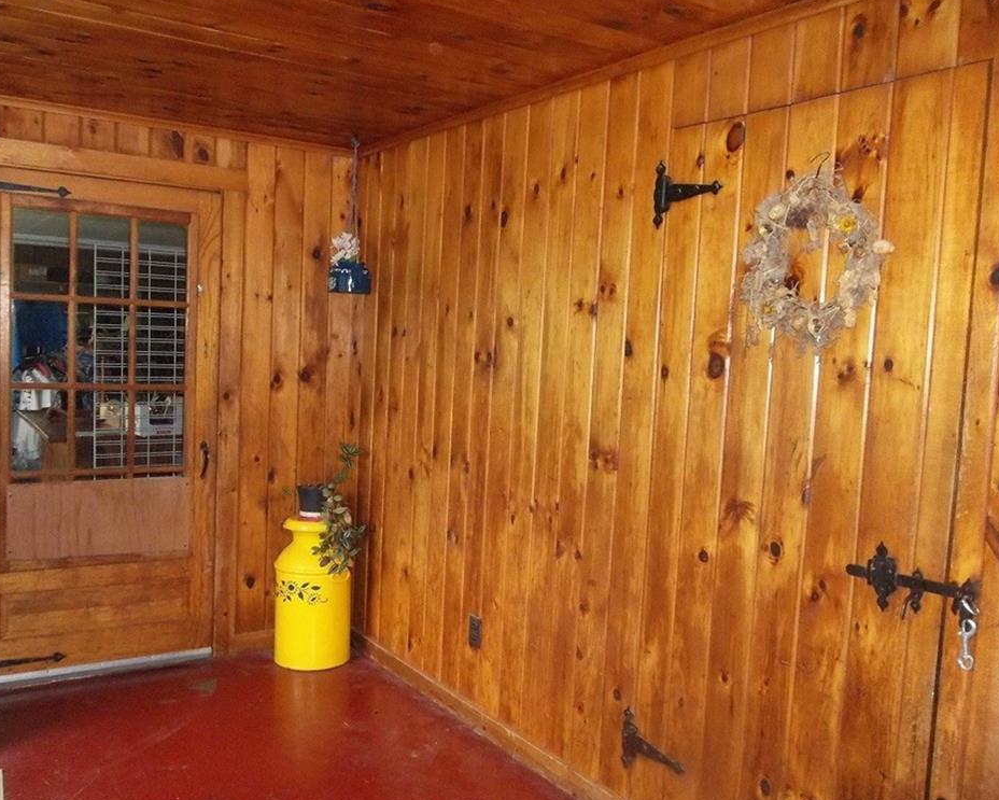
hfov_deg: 60.4
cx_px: 489
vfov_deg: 50.0
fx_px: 858
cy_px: 406
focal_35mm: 29
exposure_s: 1/30
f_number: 3.5
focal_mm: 4.9
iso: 400
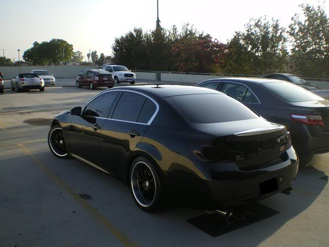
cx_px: 164
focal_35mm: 36
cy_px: 124
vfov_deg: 39.7
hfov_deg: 51.3
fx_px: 342
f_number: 4.6
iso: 50
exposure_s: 1/200
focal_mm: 6.3
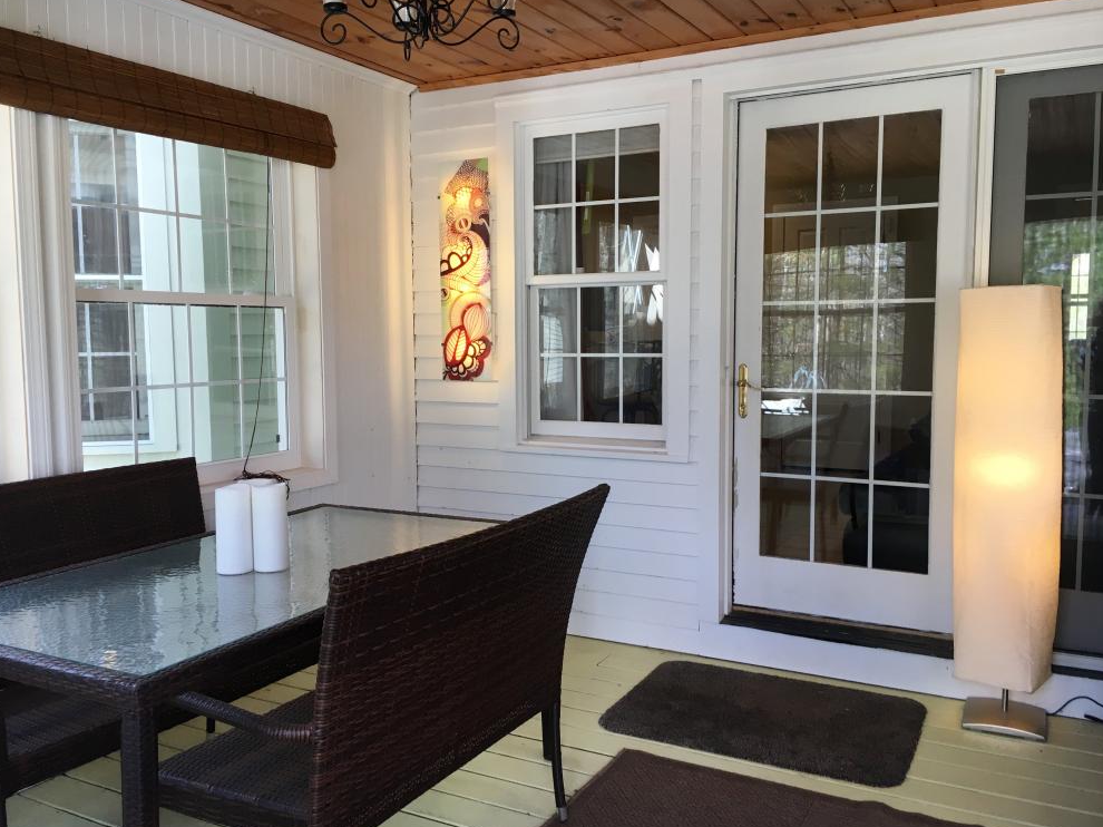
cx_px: 545
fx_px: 956
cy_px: 415
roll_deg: +0.5
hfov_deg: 60.0
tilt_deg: -5.5
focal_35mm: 30
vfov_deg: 46.8
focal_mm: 4.15
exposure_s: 1/40
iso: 32
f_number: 2.2
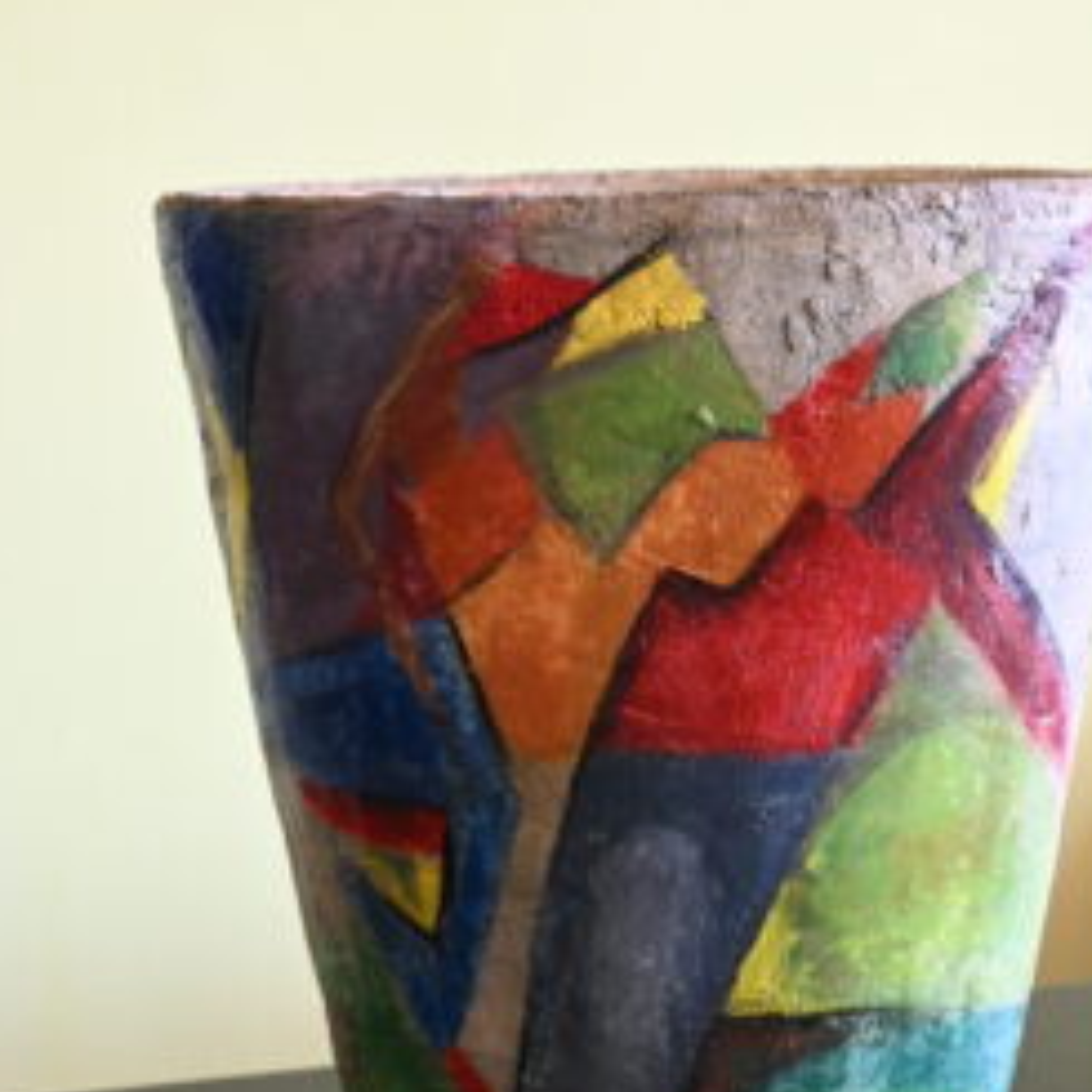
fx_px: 2419
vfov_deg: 25.4
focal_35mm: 68
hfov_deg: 25.4
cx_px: 615
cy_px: 660
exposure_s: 1/50
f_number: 4.8
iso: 1600
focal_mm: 29
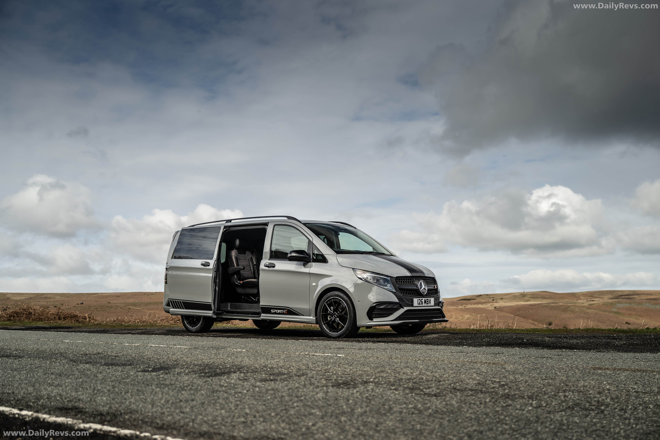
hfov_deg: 49.6
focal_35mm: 39
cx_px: 330
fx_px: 715
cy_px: 220
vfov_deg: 34.2
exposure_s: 1/250
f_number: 3.2
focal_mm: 39
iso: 32
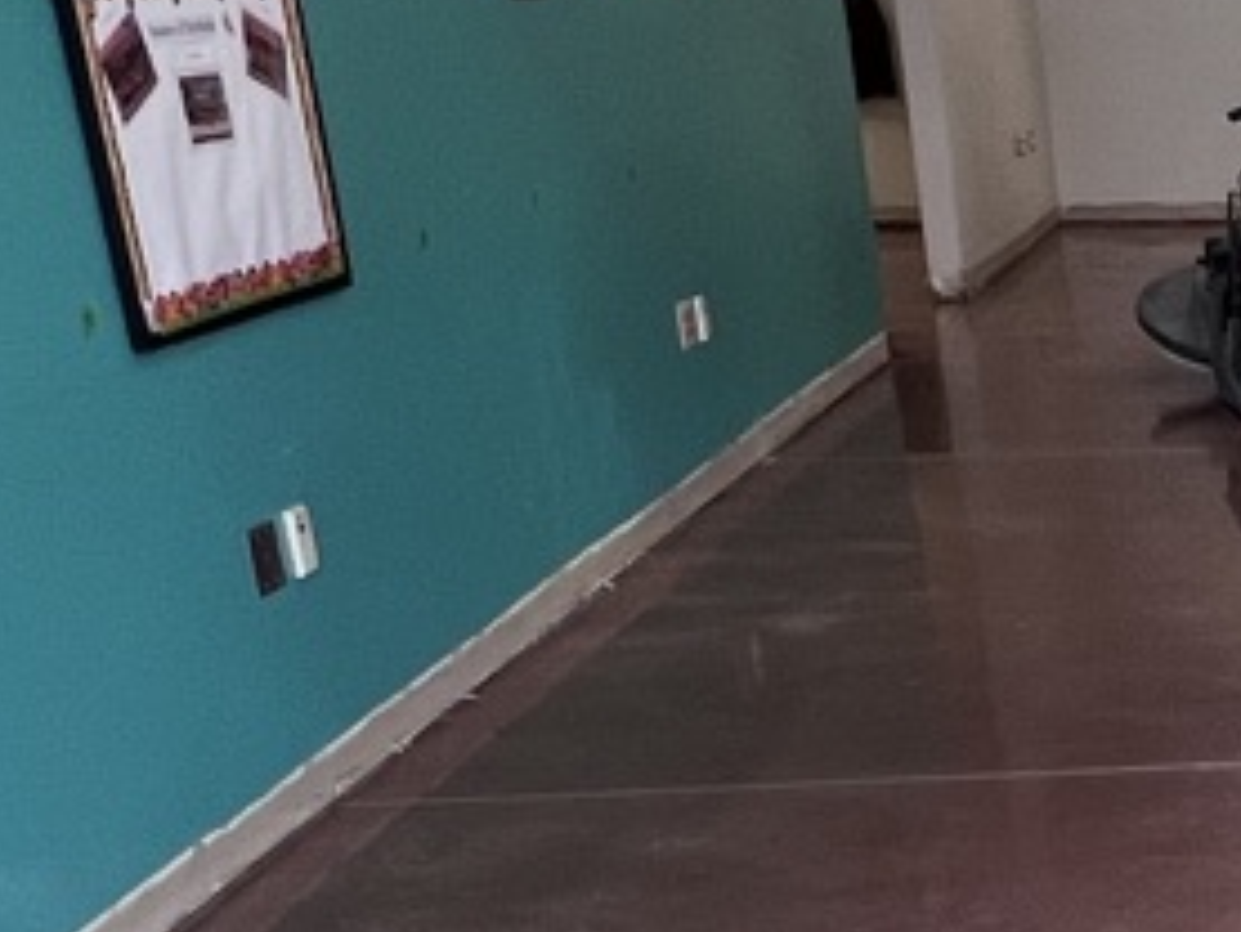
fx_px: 2690
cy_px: 1116
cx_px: 1971
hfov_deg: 21.0
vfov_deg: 18.6
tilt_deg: -22.9
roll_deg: -0.4
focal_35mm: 75
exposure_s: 1/99
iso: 80
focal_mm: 1.57
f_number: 1.8
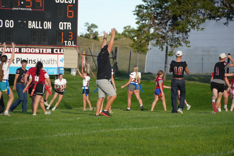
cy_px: 78
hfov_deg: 10.2
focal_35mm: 202
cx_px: 117
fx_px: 1317
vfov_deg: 6.8
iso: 125
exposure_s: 1/250
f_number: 5.6
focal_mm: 135
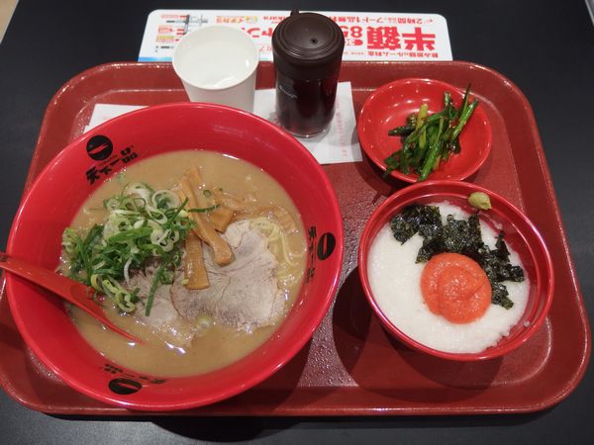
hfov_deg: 56.8
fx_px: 549
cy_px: 222
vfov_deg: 44.2
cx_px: 297
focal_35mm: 32
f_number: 1.9
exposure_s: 1/100
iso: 200
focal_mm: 5.6
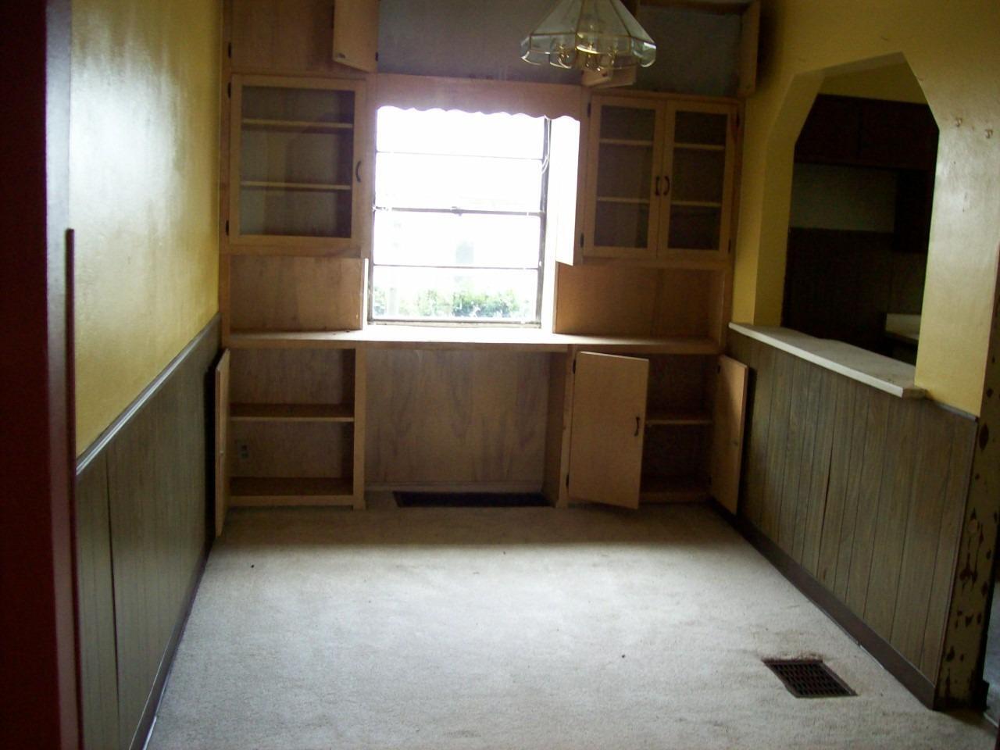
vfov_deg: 39.7
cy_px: 375
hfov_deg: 51.4
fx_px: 1040
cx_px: 500
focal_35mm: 36
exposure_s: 1/35.5
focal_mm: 6
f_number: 2.7
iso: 160
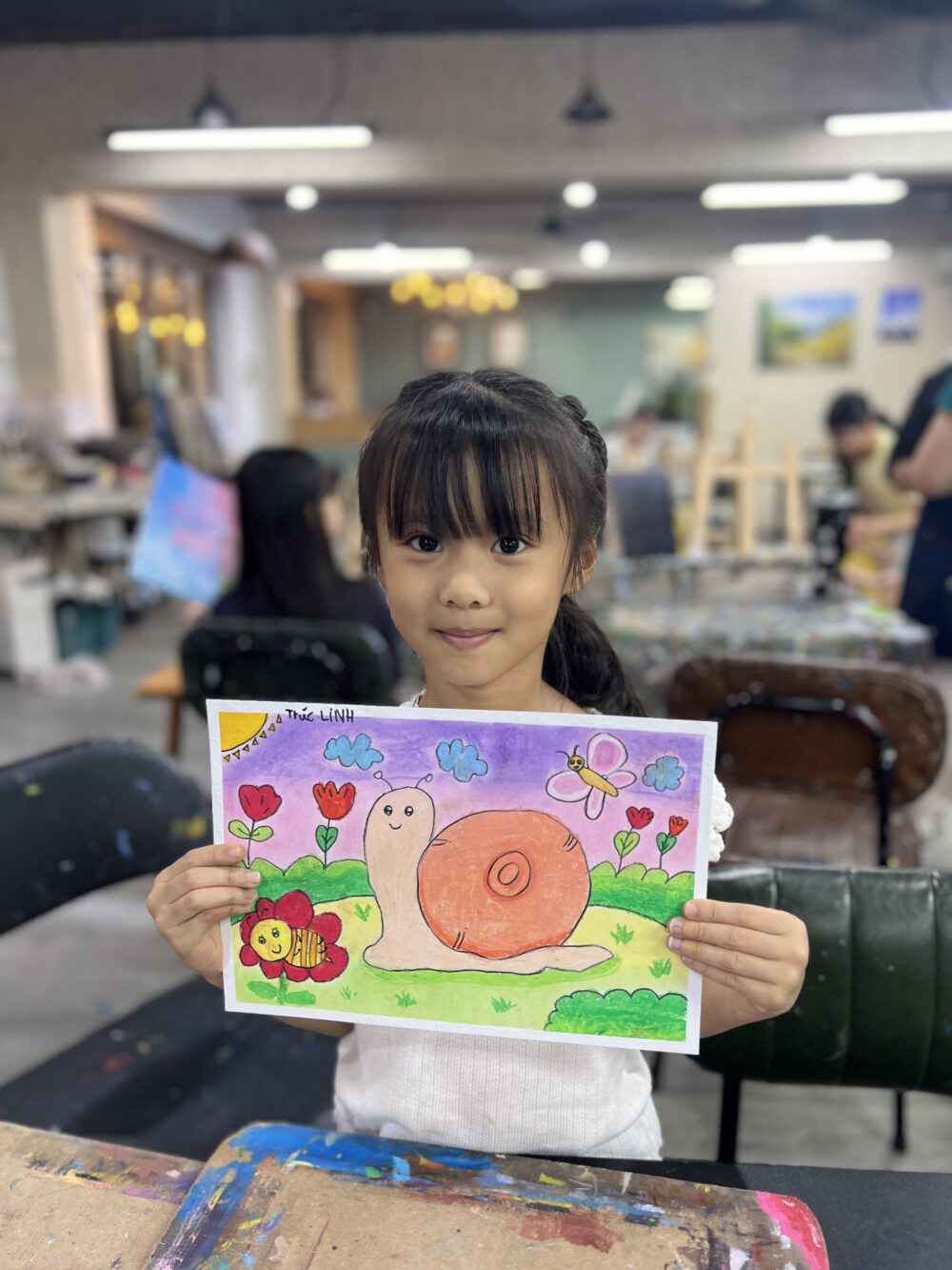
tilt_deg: -14.6
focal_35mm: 26
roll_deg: -0.2
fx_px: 953
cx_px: 476
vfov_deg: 67.3
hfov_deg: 53.1
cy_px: 635
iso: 64
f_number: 1.5
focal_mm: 5.7
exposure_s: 1/50
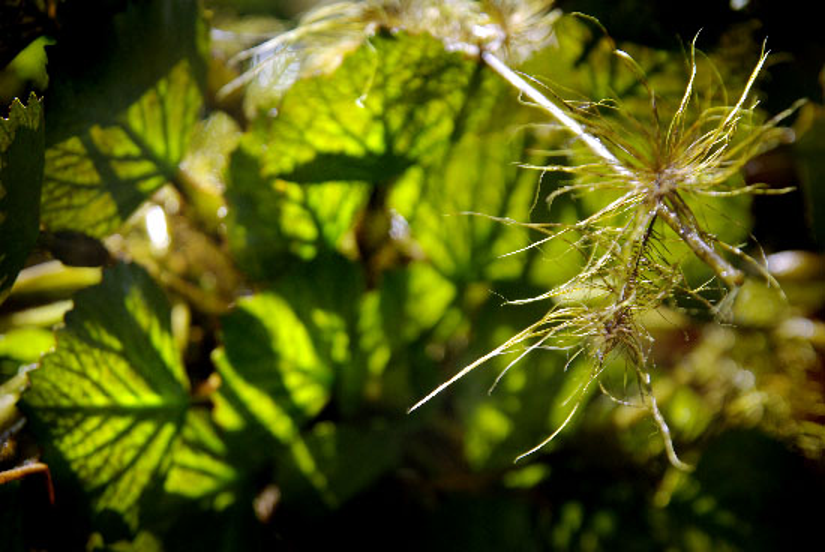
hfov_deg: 19.4
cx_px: 412
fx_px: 2409
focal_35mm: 105
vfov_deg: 13.1
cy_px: 276
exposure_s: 1/250
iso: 100
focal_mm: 70
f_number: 4.5
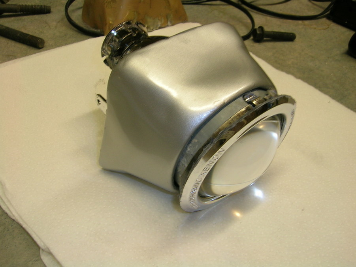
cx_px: 178
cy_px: 134
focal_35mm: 35
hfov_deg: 52.6
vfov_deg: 40.7
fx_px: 360
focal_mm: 5.4
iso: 50
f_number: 4.8
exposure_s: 1/9.1
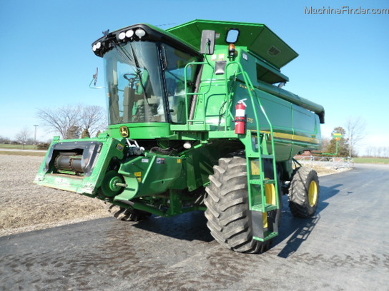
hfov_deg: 67.3
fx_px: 292
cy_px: 146
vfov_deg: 53.1
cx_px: 194
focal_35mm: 26
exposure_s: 1/640
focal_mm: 4.7
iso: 80
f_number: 2.8
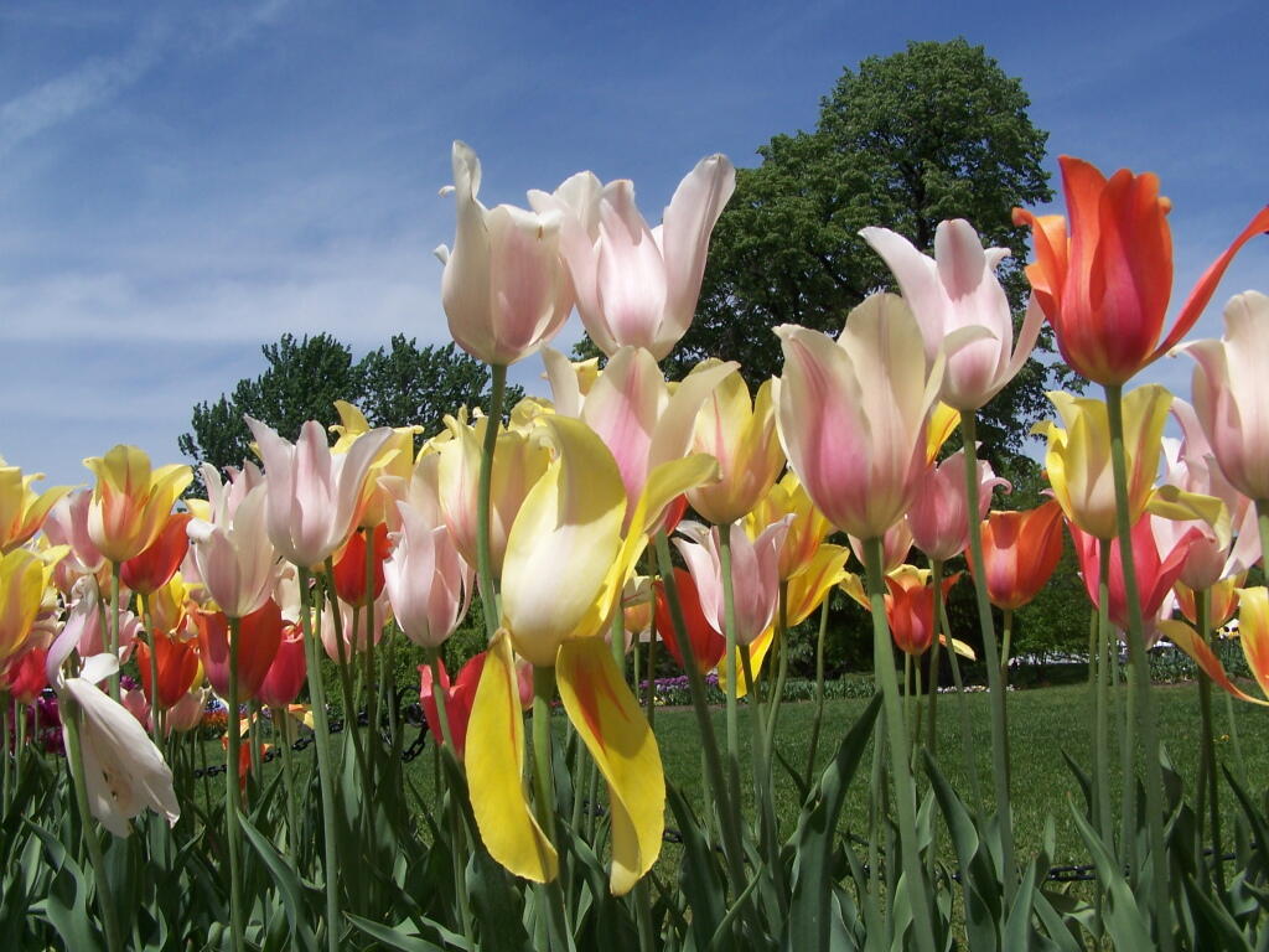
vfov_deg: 37.7
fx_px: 1393
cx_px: 634
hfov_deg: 49.0
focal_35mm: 38
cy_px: 476
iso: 80
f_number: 5.6
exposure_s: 1/800
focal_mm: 6.3
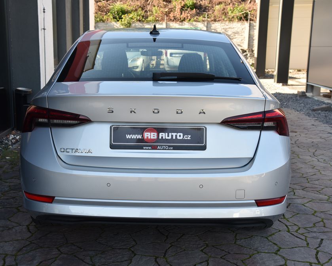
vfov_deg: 27.6
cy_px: 135
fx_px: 540
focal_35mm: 55
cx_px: 139
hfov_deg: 34.1
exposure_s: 1/250
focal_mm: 48
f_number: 8
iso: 500
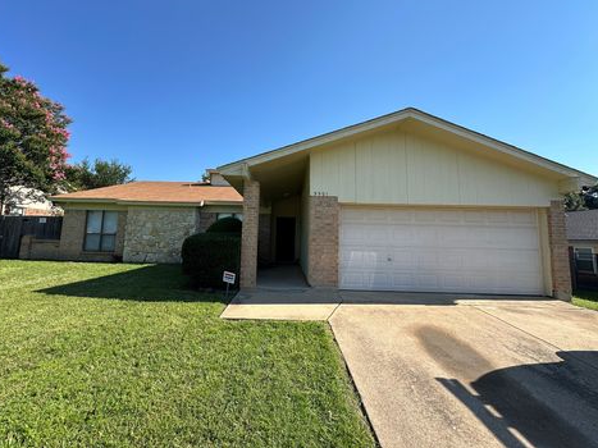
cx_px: 284
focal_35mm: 15
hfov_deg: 98.1
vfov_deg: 81.6
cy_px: 209
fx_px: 259
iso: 40
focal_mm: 2.22
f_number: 2.2
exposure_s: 1/1043
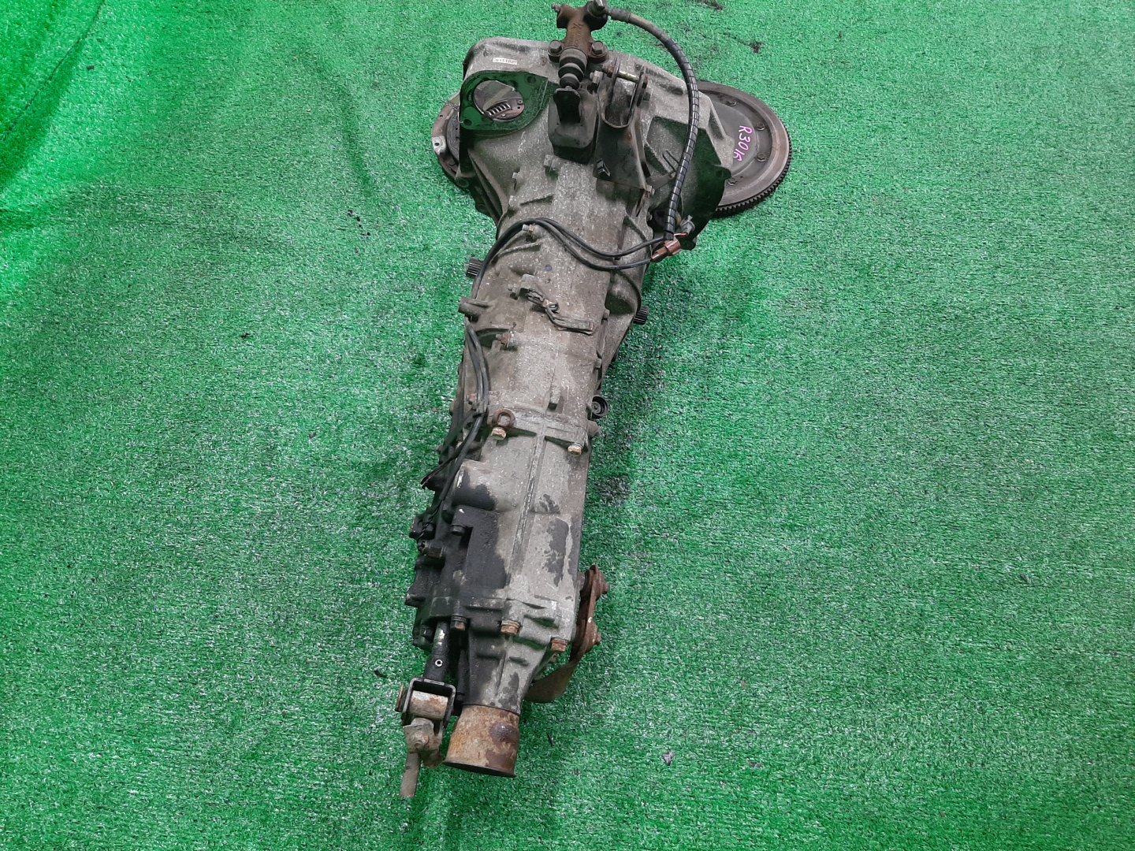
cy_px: 426
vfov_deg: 53.1
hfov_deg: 67.3
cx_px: 568
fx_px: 852
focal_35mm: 26
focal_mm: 3.93
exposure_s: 1/50
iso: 130
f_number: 1.7
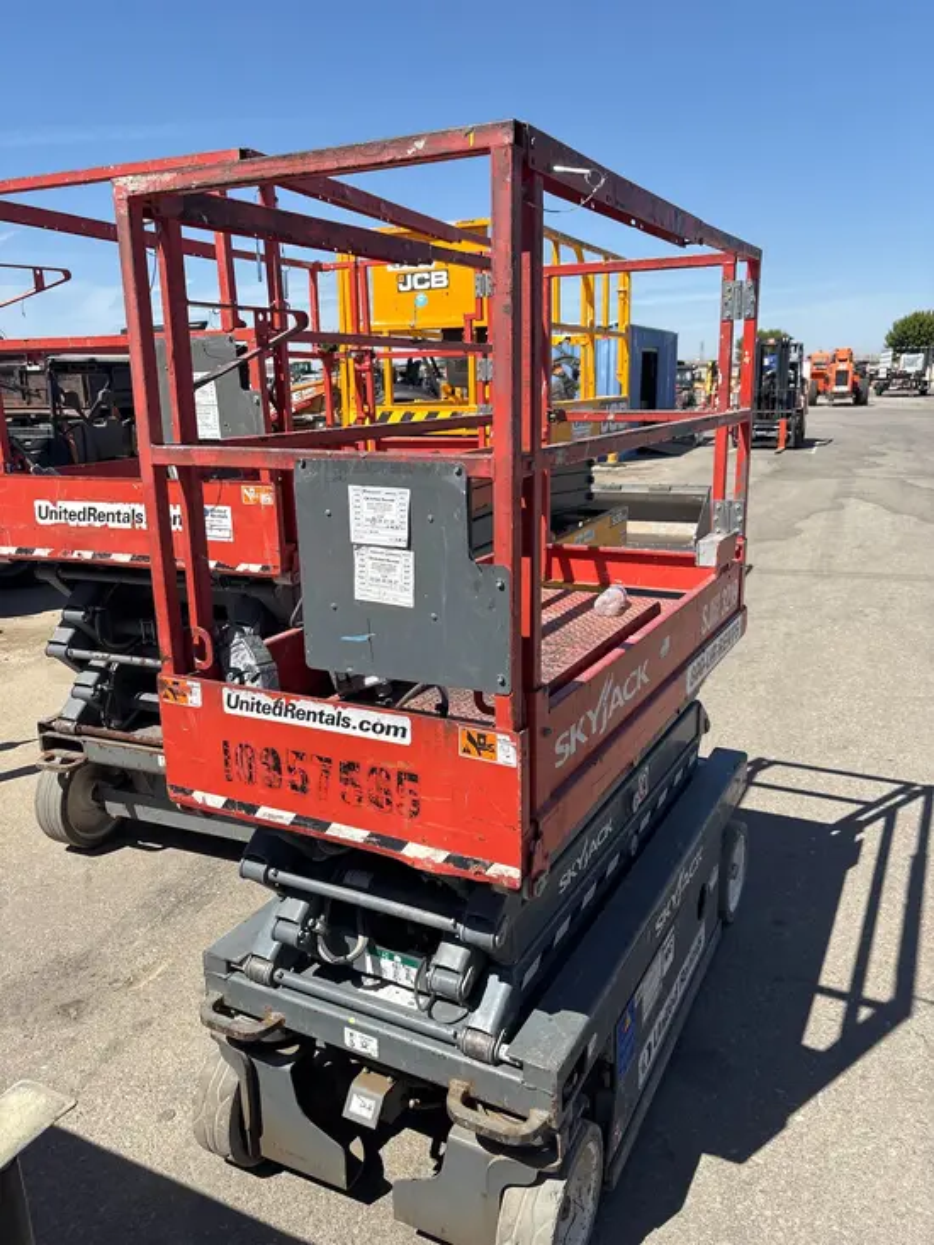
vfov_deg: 67.3
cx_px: 467
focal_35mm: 26
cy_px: 622
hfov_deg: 53.1
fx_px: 935
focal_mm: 5.96
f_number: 1.6
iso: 50
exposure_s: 1/2857
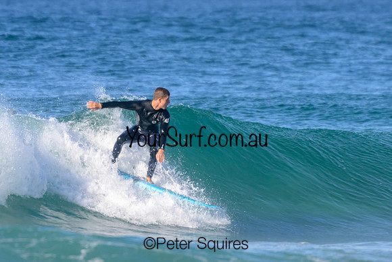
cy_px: 84
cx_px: 186
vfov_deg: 1.3
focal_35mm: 1088
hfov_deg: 1.9
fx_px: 11852
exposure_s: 1/2000
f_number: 11
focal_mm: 800
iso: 1400
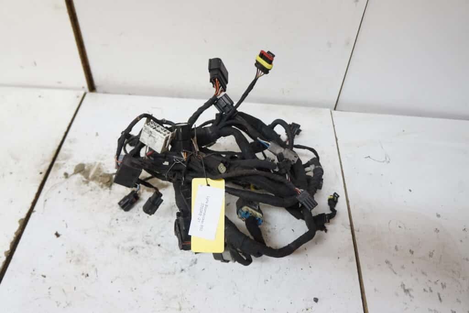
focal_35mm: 27
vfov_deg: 47.9
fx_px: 352
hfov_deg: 67.4
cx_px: 234
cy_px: 156
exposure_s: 1/60
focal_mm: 18
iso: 1600
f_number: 3.5
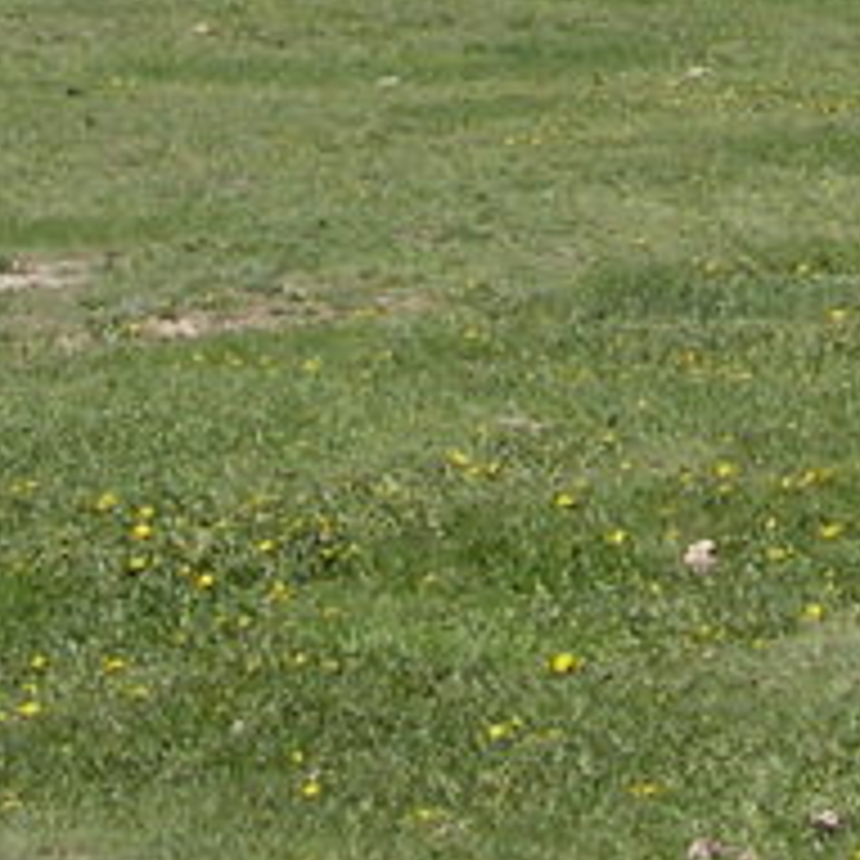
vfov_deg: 9.1
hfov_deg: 9.7
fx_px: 5059
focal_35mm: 180
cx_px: 536
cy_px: -865
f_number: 7.6
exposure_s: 1/174
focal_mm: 8
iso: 100
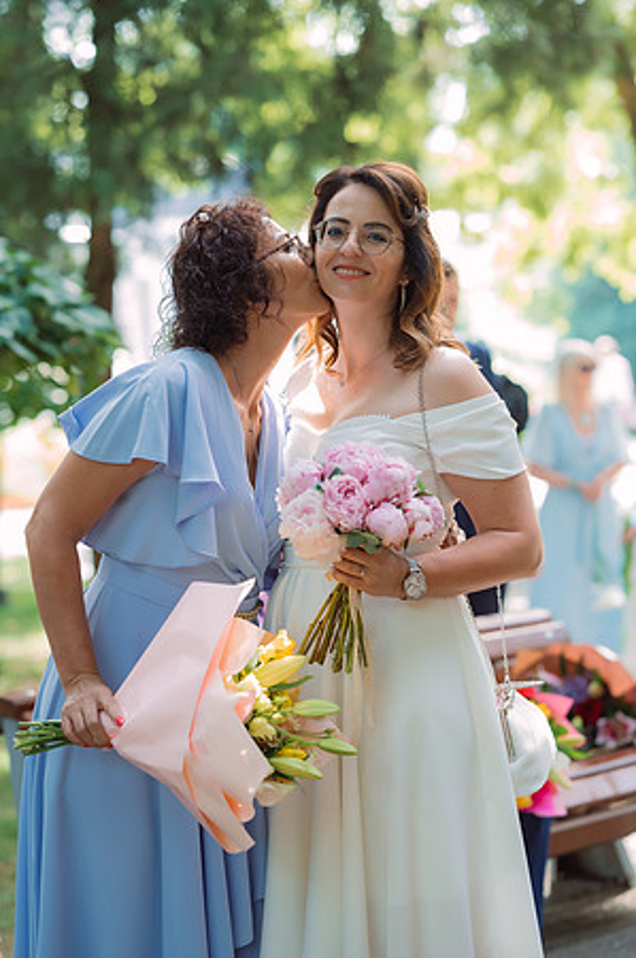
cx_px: 318
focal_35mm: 85
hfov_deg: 16.0
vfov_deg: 23.9
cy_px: 479
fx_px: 2258
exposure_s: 1/500
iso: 800
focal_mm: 85
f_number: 2.8
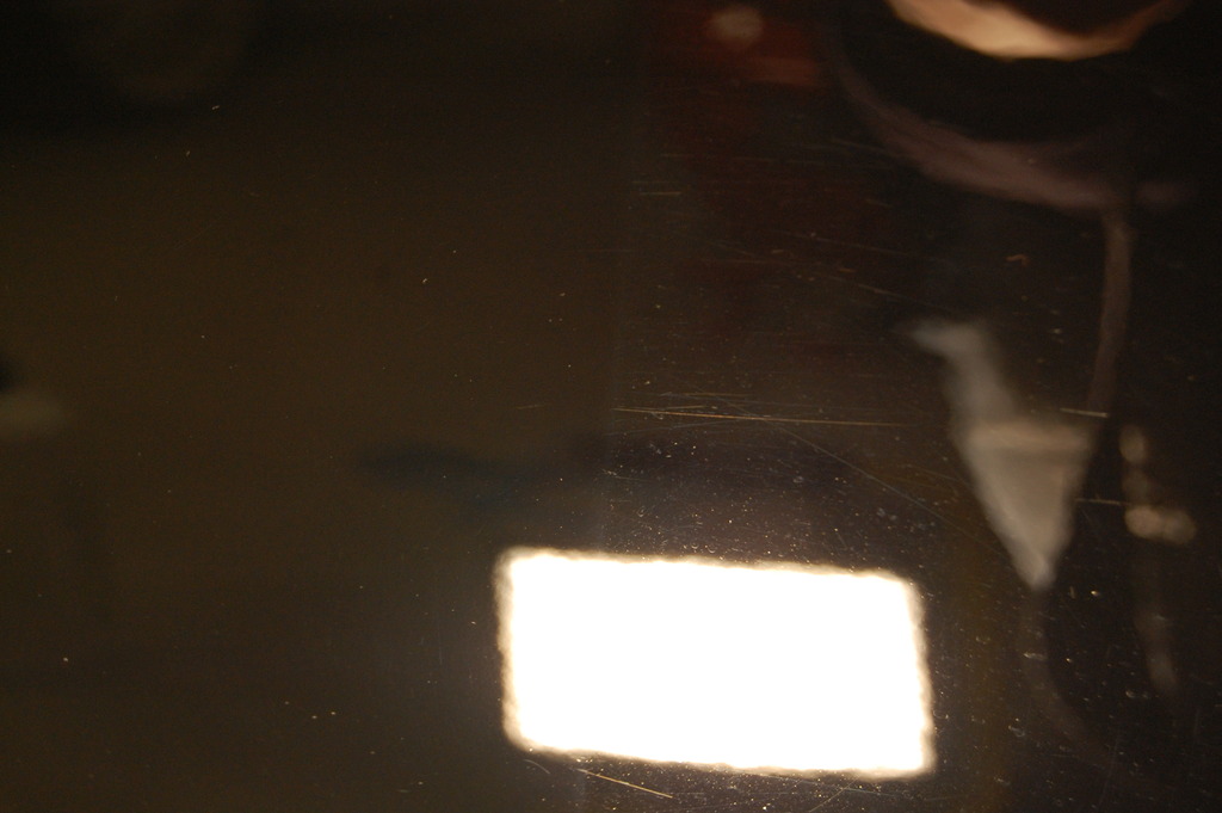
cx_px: 611
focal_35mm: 82
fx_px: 2798
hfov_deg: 24.6
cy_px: 406
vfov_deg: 16.5
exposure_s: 1/25
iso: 800
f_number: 5.6
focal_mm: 55
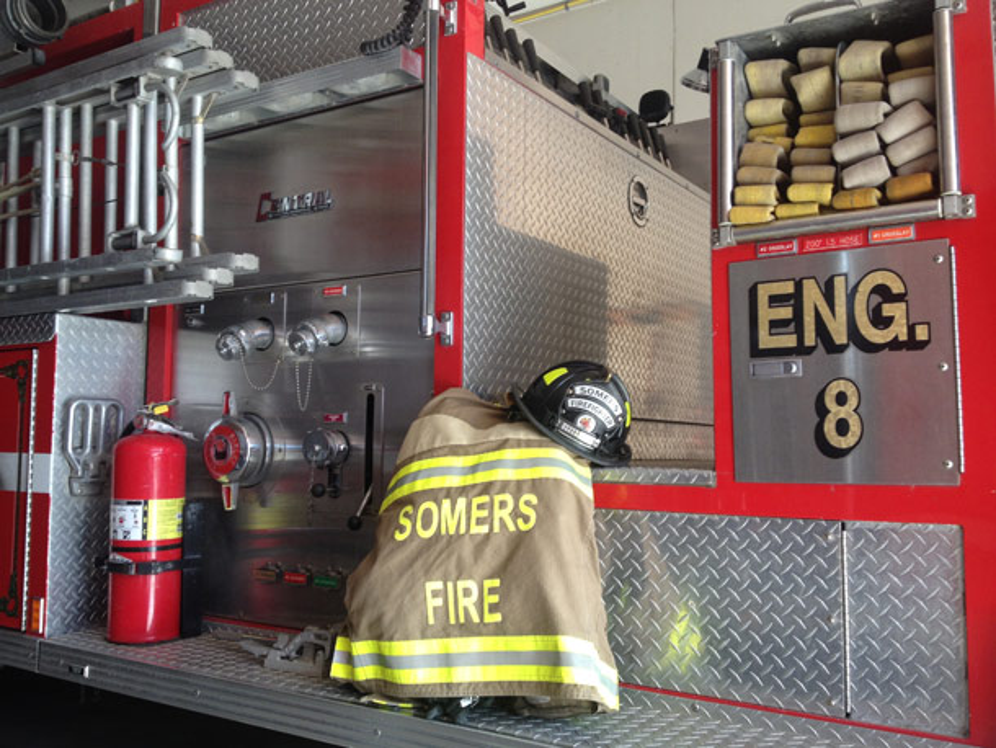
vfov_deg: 40.7
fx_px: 1007
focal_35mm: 35
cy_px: 374
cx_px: 498
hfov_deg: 52.6
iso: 50
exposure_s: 1/60
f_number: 2.4
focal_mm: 4.28
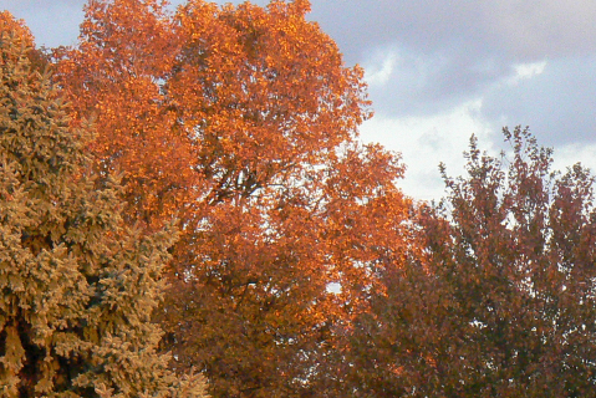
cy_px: 211
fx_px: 4456
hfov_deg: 7.7
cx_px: 295
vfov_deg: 5.1
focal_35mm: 269
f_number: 5.6
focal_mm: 21.2
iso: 400
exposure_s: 1/160
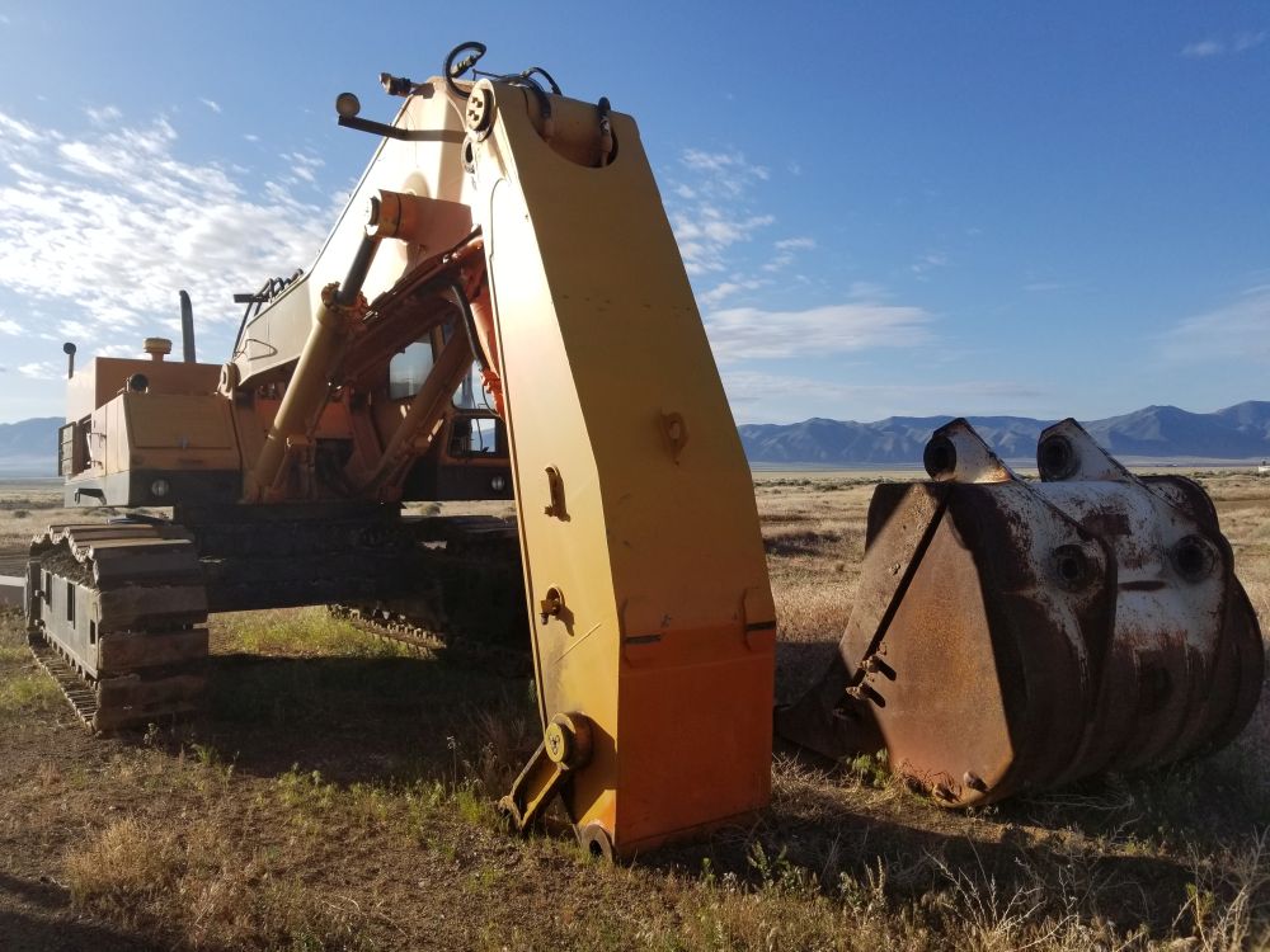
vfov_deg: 53.1
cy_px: 476
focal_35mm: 26
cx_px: 635
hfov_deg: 67.3
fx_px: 954
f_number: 1.7
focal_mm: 4.25
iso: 50
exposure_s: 1/2504
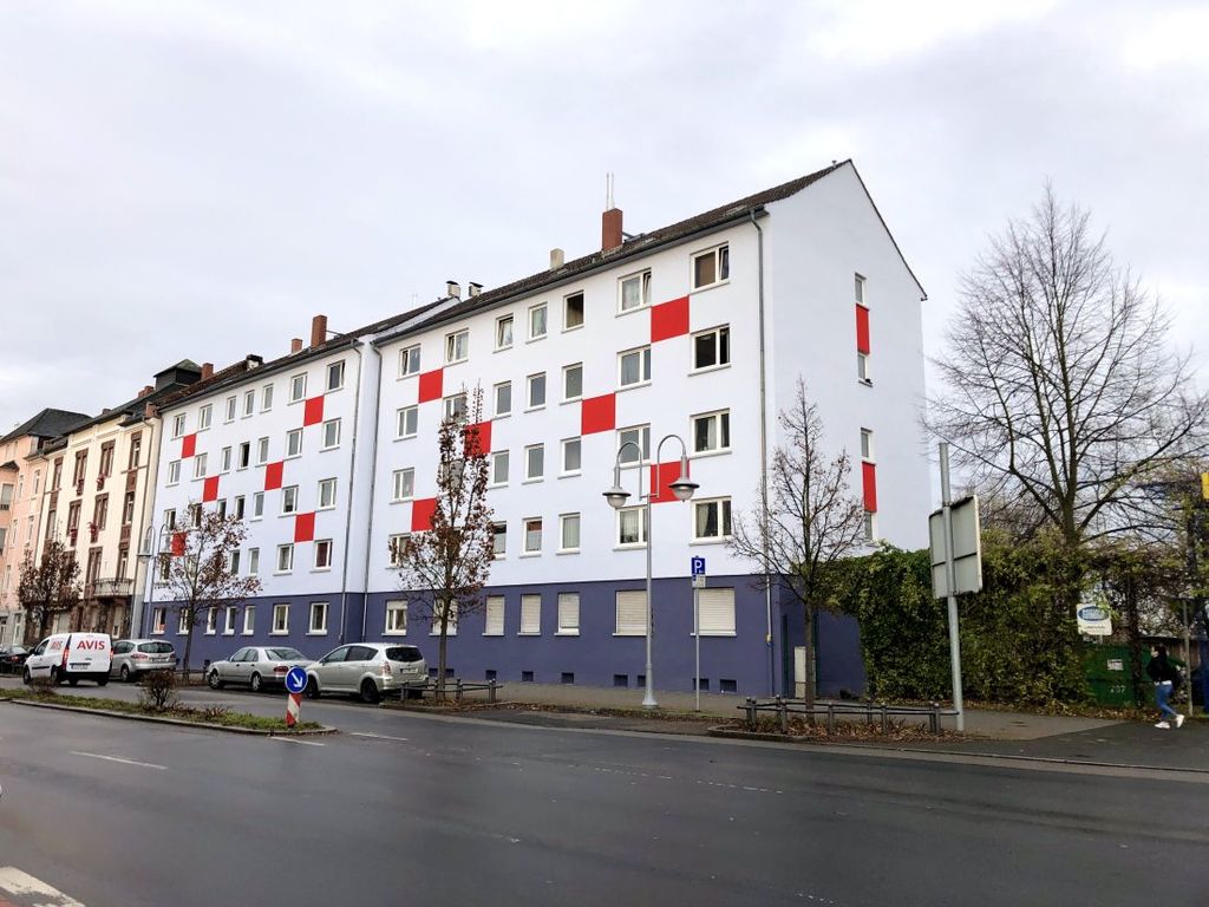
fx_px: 978
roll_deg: -0.9
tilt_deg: +12.3
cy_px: 454
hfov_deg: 63.4
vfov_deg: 49.7
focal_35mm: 28
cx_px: 604
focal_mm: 3.99
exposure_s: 1/381
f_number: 1.8
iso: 20
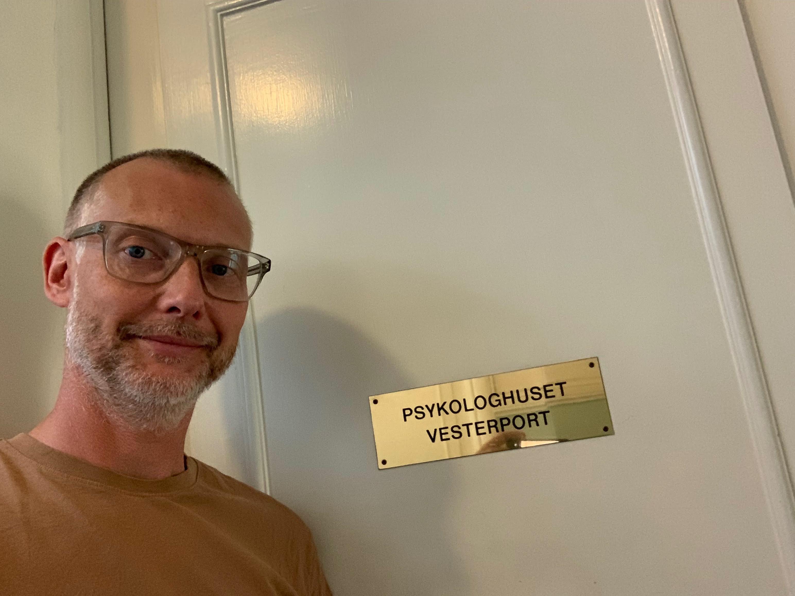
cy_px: 298
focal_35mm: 32
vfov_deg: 44.2
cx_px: 398
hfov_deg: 56.8
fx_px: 735
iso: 400
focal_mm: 2.87
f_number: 2.2
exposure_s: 1/30
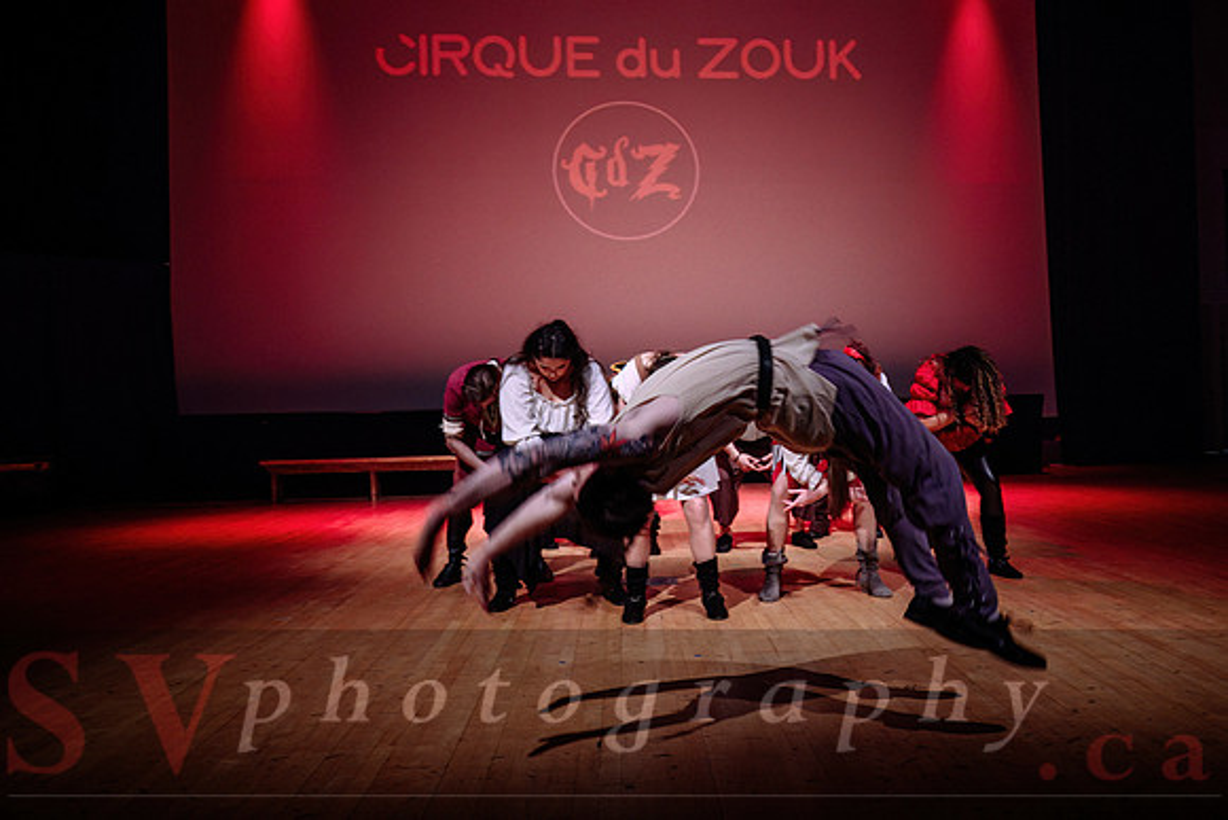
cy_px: 385
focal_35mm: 32
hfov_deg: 57.8
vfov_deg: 40.9
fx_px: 1097
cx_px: 762
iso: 1600
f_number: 2.8
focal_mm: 24
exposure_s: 1/250
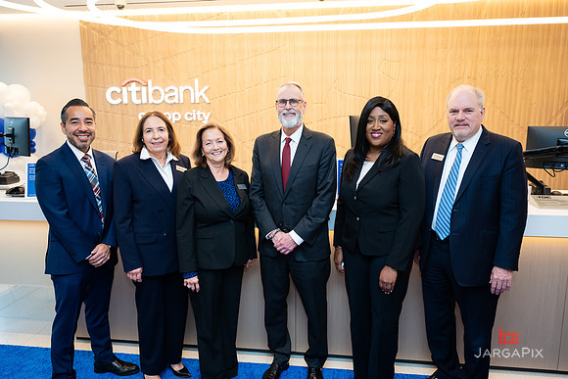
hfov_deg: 64.6
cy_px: 190
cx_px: 284
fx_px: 449
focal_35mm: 28
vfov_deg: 45.7
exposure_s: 1/160
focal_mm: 27.5
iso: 400
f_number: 3.2
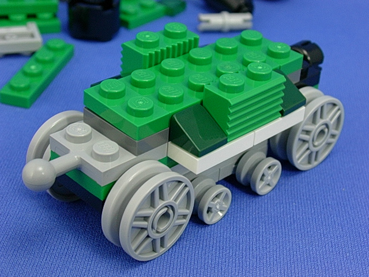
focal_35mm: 75
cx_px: 184
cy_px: 138
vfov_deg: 19.6
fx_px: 799
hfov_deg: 26.0
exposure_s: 1/11.6
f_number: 3.8
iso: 70
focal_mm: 11.3
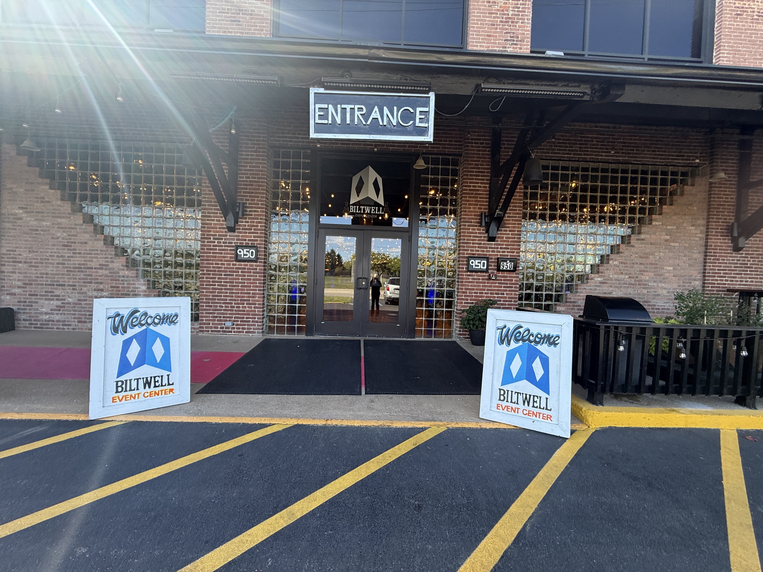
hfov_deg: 102.1
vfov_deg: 85.7
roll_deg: -2.0
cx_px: 382
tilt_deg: -0.4
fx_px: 309
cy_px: 286
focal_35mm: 14
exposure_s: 1/184
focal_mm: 2.22
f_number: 2.2
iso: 50
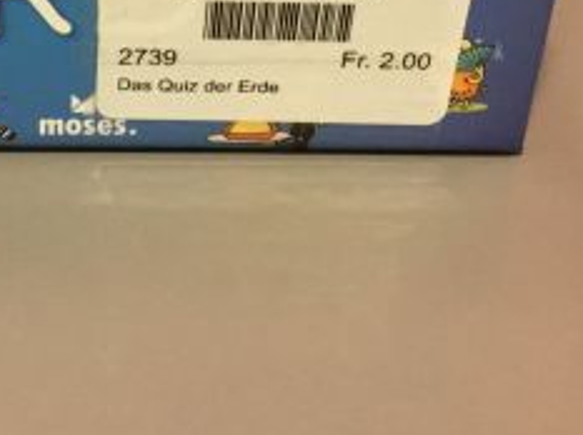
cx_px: 78
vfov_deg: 17.6
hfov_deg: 23.9
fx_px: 1345
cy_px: -72
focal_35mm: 80
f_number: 2.4
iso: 250
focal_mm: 3.3
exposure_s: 1/33
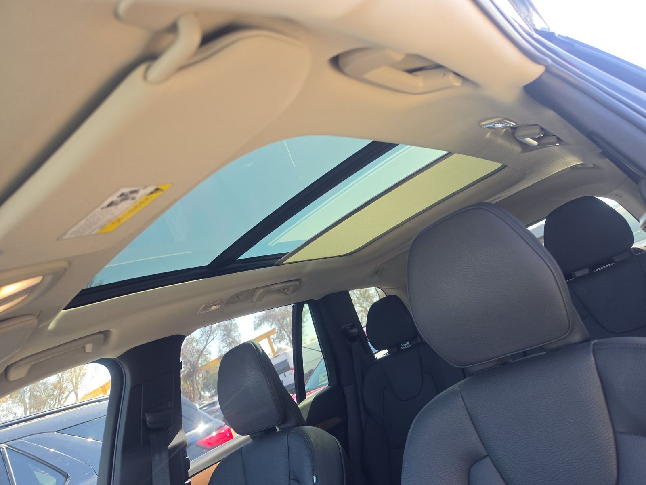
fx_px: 429
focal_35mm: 23
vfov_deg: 58.9
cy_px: 242
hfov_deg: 73.9
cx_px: 323
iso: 16
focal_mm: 6.5
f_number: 1.4
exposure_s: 1/119
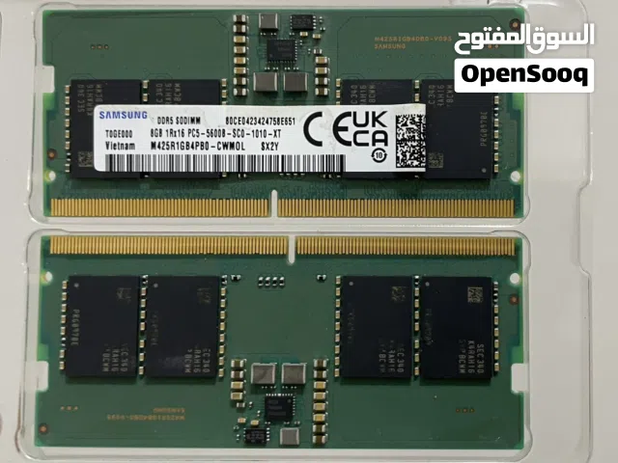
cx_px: 309
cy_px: 232
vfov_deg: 53.1
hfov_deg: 67.3
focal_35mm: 26
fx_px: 464
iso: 125
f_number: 1.6
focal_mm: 4.2
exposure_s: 1/50
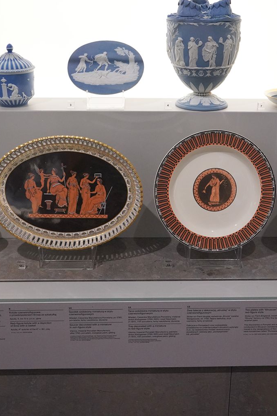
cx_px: 160
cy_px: 153
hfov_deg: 28.6
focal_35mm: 47
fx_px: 542
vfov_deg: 41.6
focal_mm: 24
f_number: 7.1
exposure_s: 1/80
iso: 3200
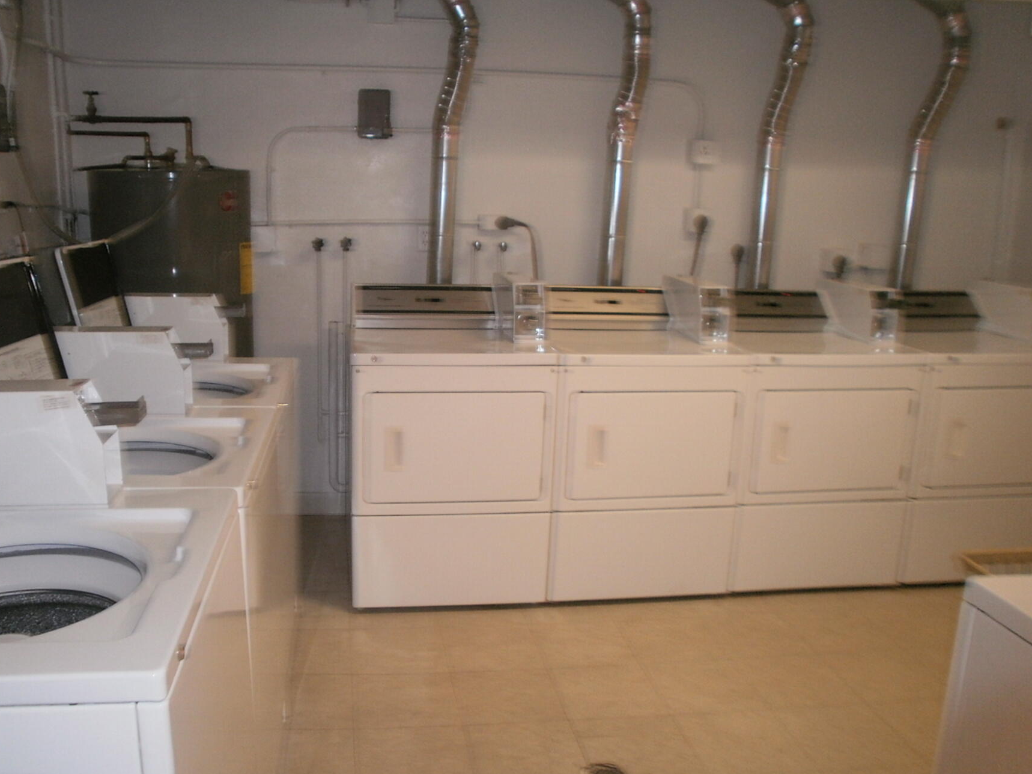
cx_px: 453
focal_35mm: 31
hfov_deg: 58.2
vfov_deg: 45.4
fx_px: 924
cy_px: 418
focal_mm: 4.65
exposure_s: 1/25
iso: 125
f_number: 2.6
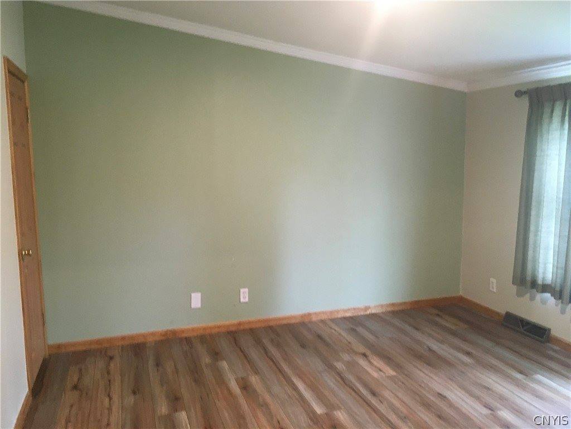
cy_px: 214
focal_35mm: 29
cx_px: 286
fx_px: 478
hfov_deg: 61.7
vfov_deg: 48.2
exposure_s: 1/24
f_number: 2.2
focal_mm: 4.15
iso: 200
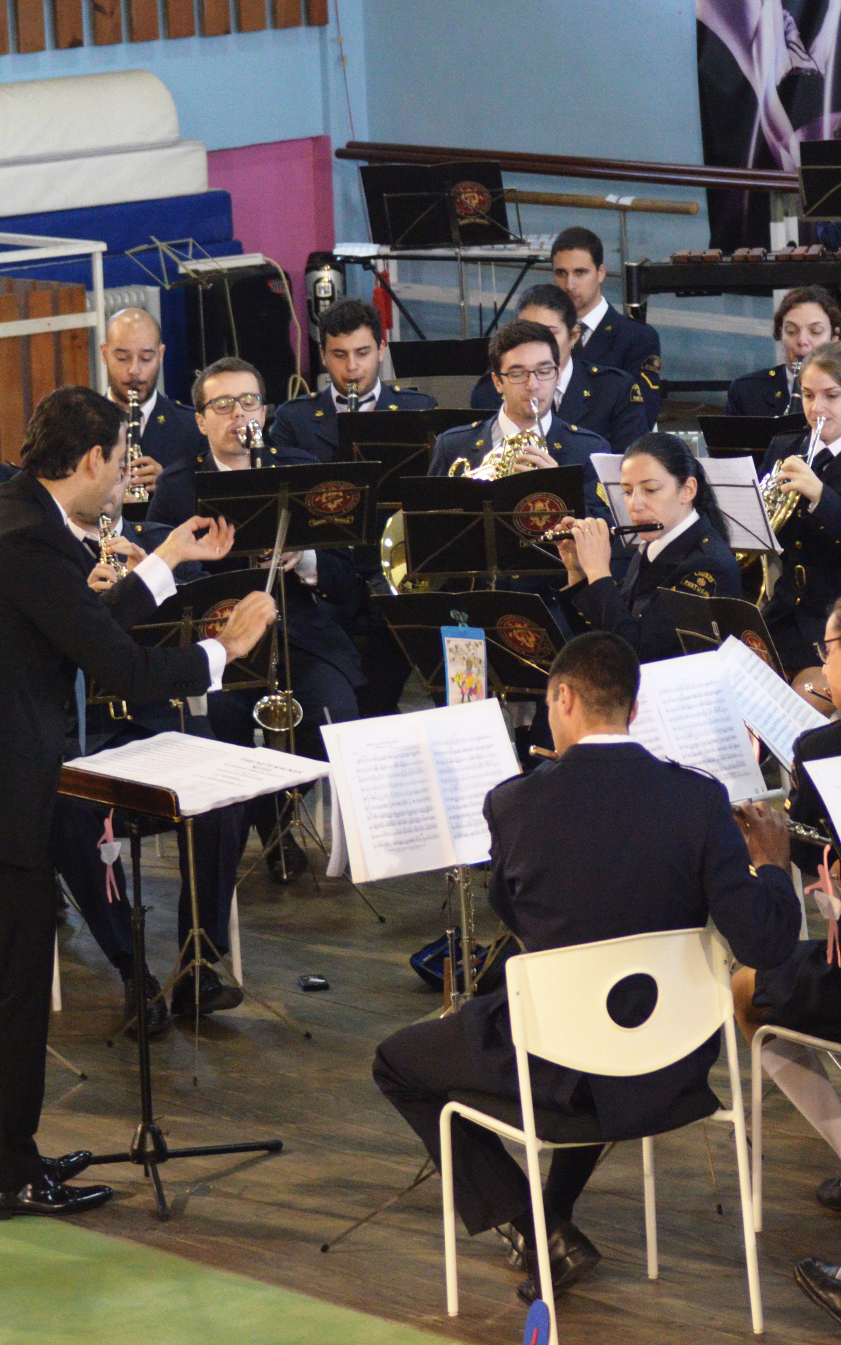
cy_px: 672
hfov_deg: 8.1
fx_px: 5940
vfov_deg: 12.9
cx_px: 748
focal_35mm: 162
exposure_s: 1/80
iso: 3200
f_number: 4
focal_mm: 70
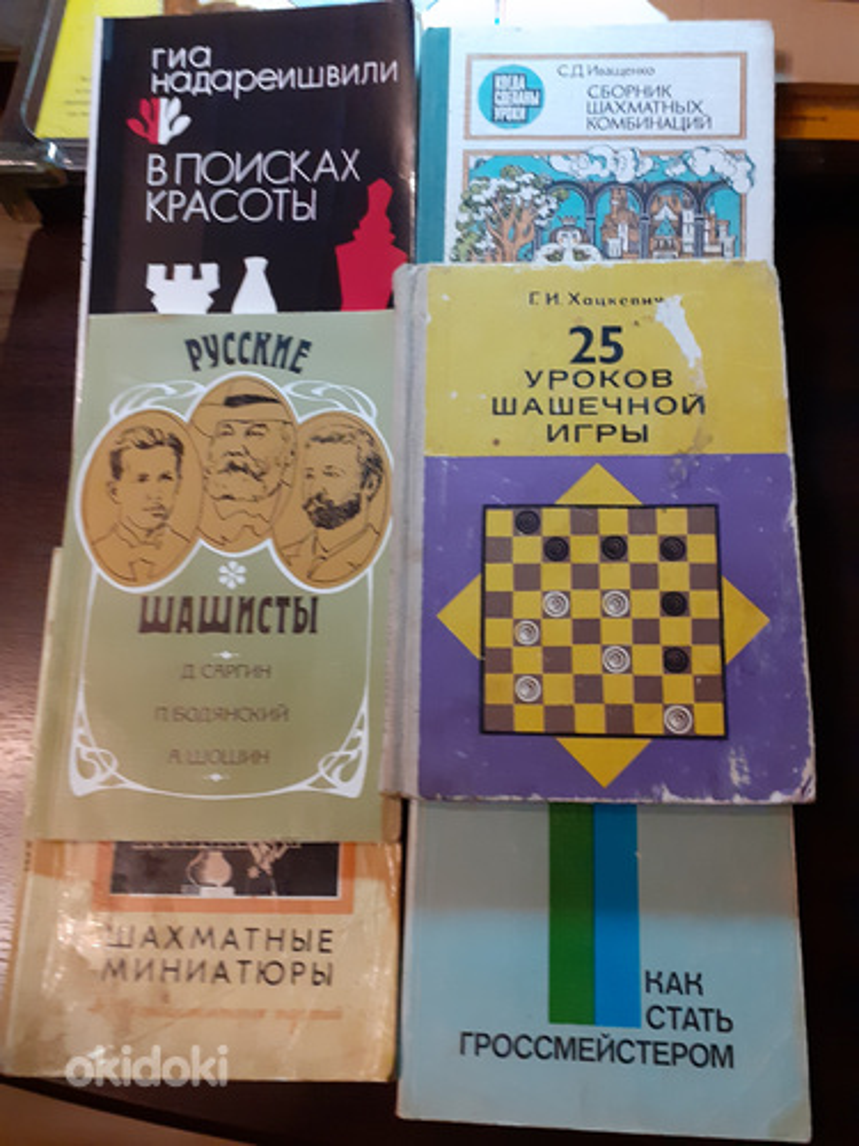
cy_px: 573
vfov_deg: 65.3
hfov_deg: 51.4
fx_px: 893
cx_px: 430
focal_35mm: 27
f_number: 1.9
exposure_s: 1/25
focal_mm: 3.6
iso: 320
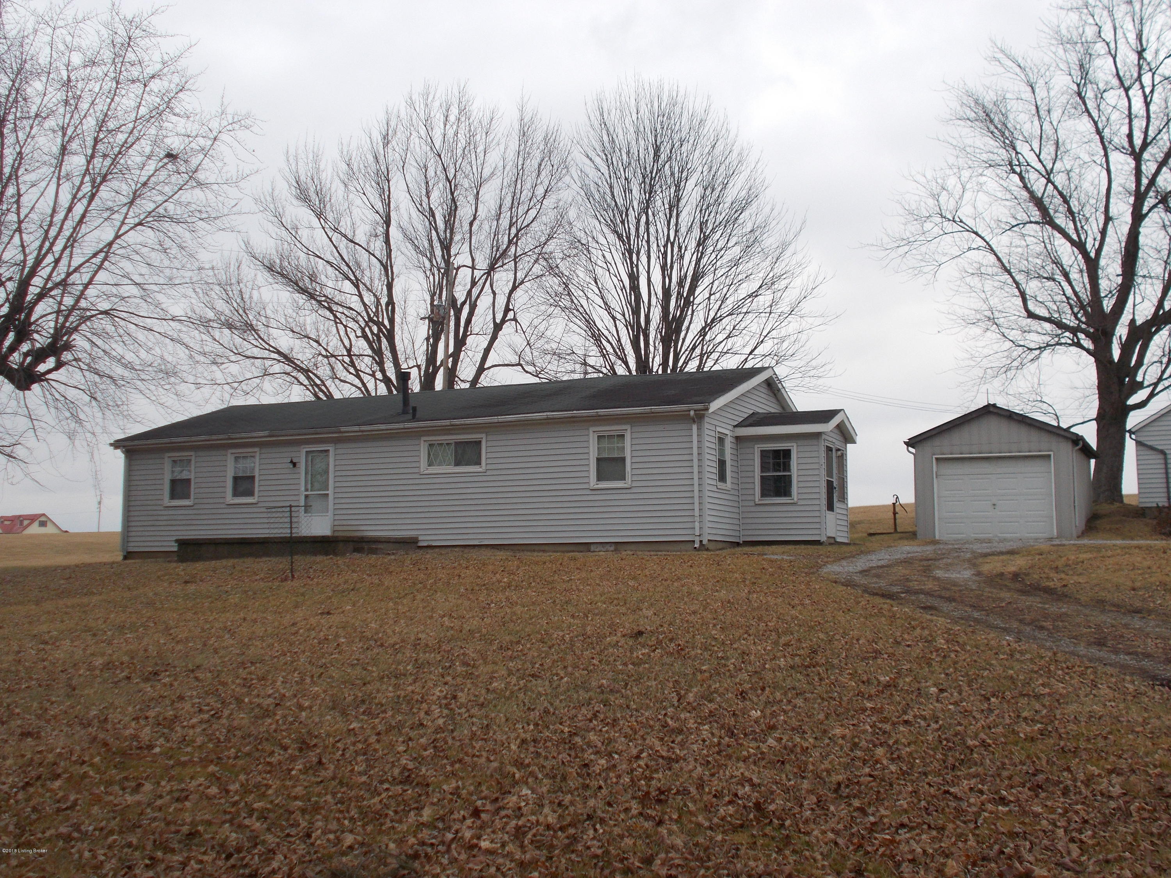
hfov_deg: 47.9
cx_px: 586
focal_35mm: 39
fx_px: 1319
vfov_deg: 36.8
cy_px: 439
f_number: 3.9
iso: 125
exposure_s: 1/250
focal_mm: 6.9
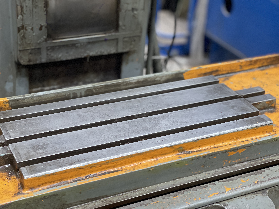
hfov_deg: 30.3
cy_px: 104
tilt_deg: -29.1
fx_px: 516
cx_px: 140
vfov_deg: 22.9
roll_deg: -4.6
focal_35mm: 64
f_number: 2.2
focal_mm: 7.5
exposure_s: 1/40
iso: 250
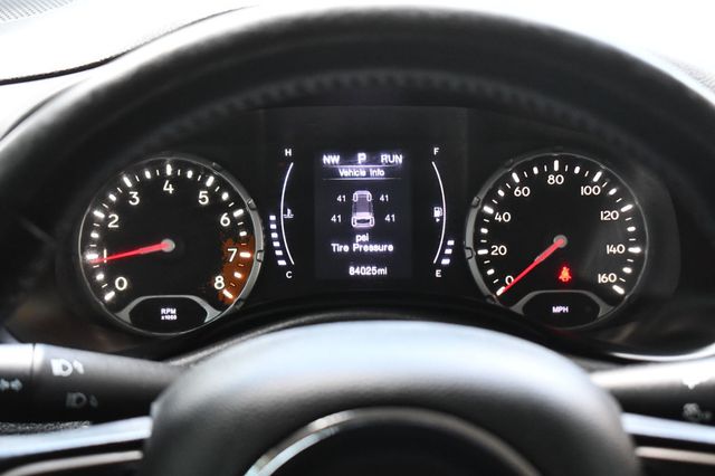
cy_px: 238
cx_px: 358
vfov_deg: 18.9
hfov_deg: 28.1
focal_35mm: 72
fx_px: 1429
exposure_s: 1/100
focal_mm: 48
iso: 3200
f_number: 5.3
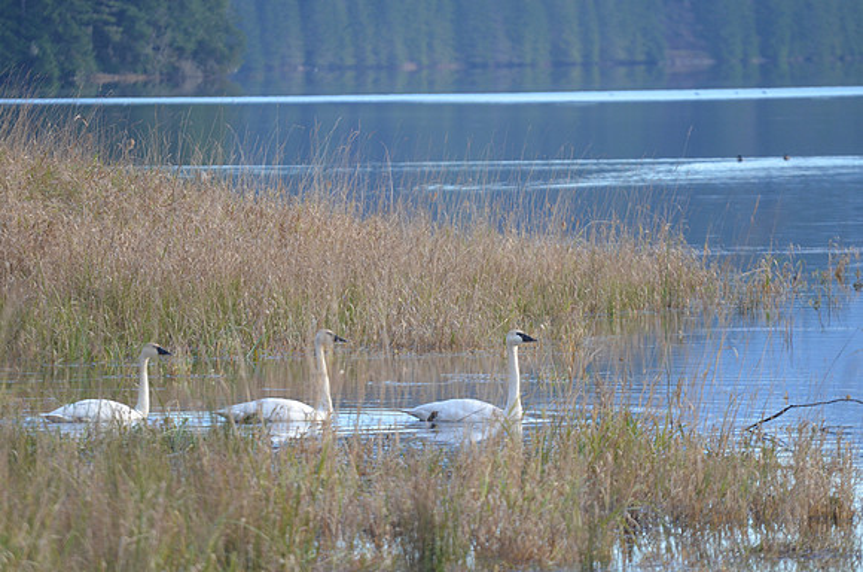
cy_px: 286
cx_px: 432
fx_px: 10764
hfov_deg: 4.6
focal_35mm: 450
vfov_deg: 3.0
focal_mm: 300
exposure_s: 1/640
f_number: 5.6
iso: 800
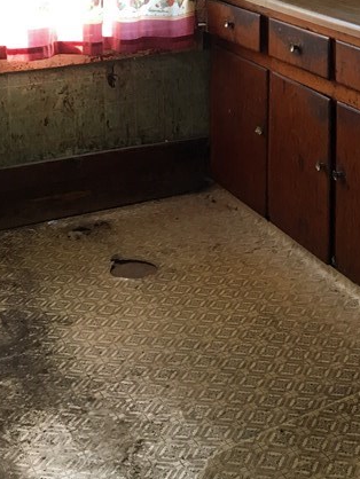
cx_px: 410
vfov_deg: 25.8
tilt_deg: -6.8
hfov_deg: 19.7
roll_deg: -0.9
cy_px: -11
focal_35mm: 71
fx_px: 984
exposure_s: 1/30
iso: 32
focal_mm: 4.15
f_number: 2.2
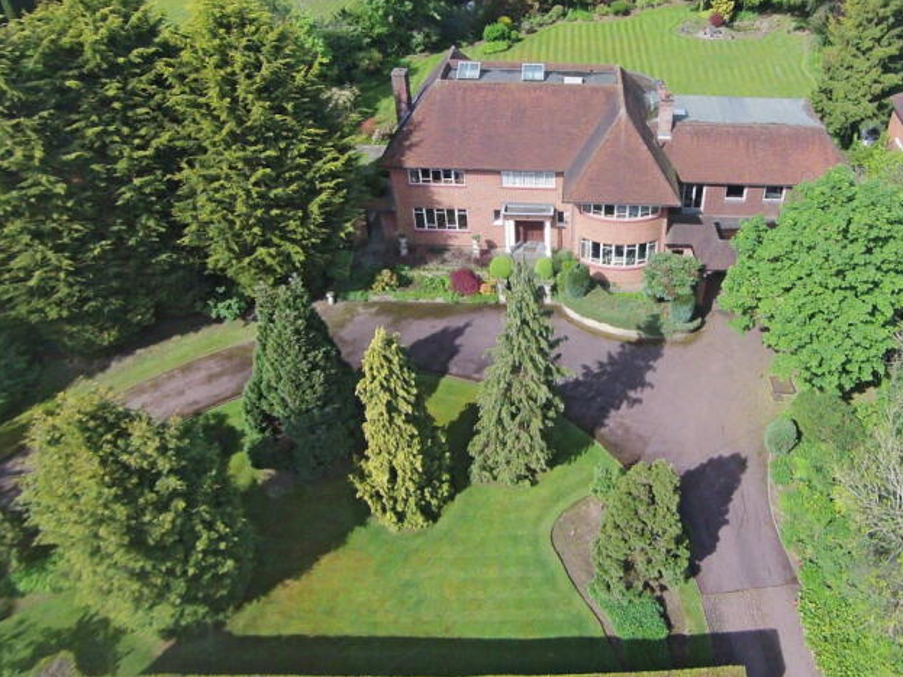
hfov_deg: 40.7
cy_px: 241
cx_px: 600
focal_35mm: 46
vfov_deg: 31.3
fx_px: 1200
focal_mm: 5
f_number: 2.8
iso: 400
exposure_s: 1/3880
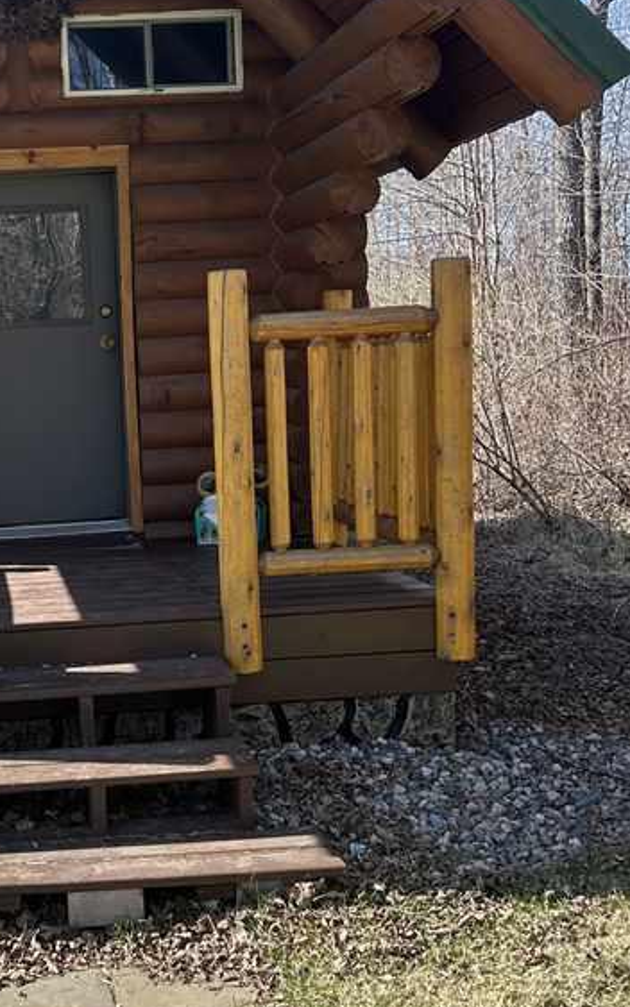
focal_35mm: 47
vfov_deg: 42.6
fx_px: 1291
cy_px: 519
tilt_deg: -5.5
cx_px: 43
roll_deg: +3.2
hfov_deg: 26.4
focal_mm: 5.7
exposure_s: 1/1029
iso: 50
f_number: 1.5
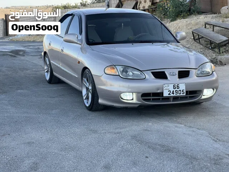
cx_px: 114
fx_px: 509
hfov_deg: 25.3
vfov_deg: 19.1
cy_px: 86
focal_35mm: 77
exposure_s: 1/140
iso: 32
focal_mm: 9
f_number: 2.8
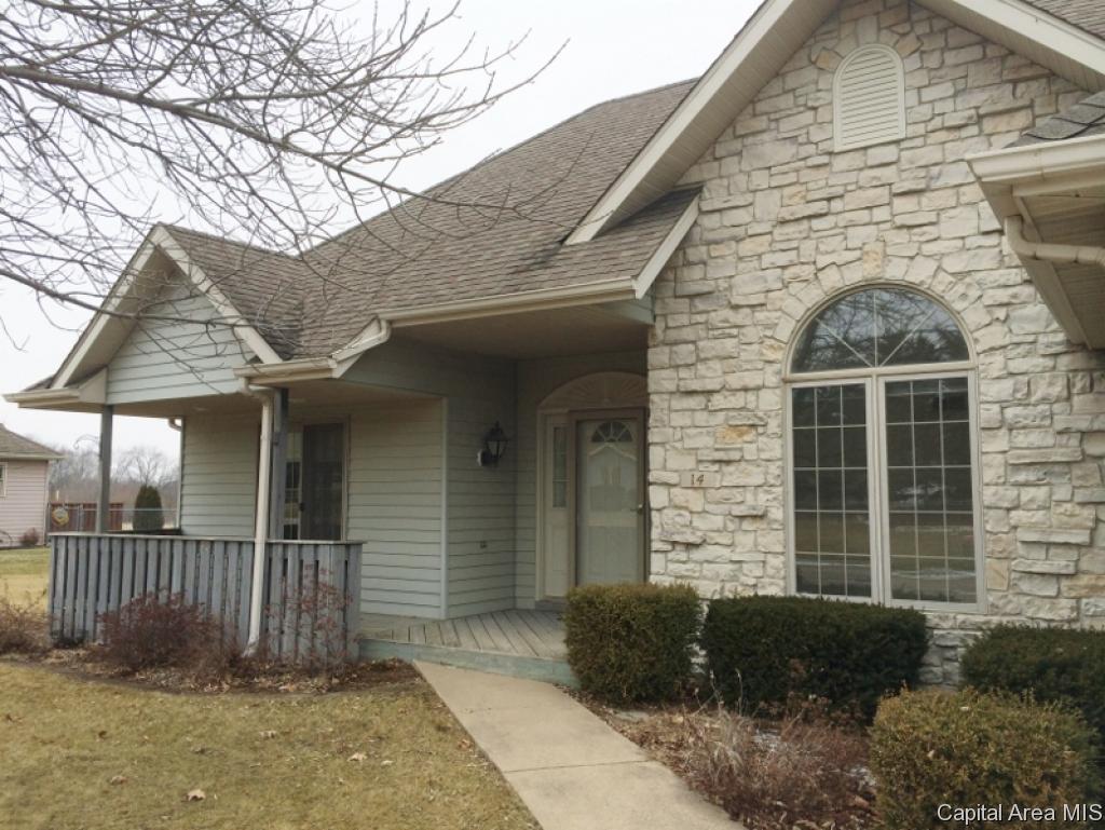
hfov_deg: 59.9
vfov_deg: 46.8
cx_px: 552
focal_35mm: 30
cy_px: 415
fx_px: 958
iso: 32
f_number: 2.2
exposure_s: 1/494
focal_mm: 4.12
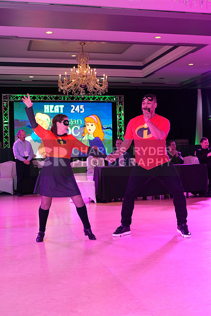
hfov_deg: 30.5
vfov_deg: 44.5
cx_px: 106
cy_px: 158
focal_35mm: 44
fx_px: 387
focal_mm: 44
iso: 2500
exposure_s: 1/250
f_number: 5.6
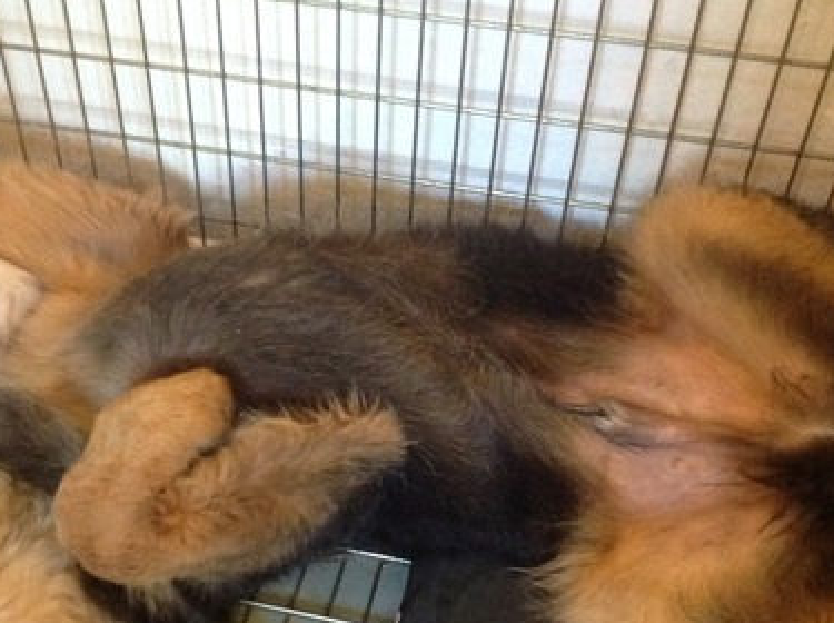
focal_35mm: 56
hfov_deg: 34.2
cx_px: 320
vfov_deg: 25.7
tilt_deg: -49.2
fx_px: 1347
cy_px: 461
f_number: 2.4
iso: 800
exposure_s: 1/15
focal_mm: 4.28
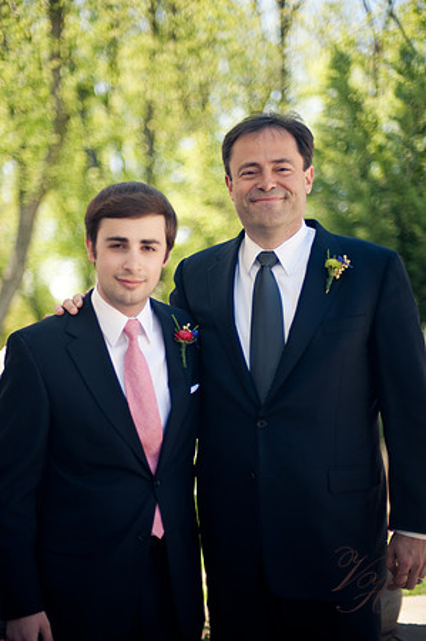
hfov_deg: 26.9
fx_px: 889
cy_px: 320
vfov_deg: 39.6
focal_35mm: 50
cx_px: 213
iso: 200
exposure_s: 1/2000
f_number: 1.4
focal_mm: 50
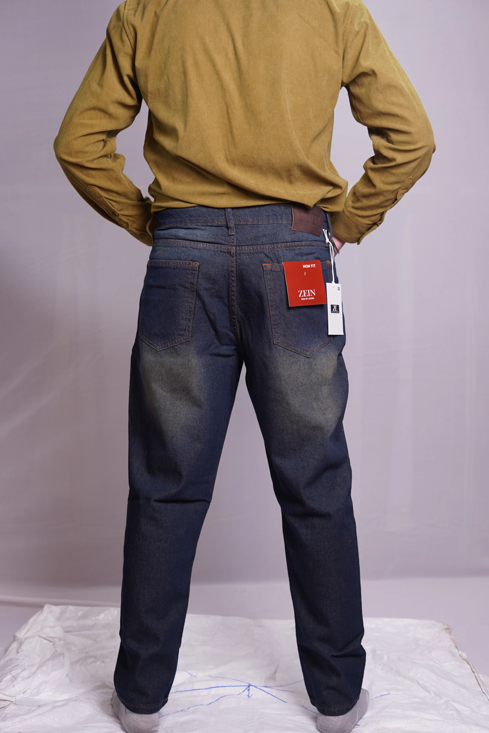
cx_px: 244
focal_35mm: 50
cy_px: 366
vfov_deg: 39.6
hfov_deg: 27.0
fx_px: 1019
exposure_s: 1/100
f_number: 3.5
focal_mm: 50
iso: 640
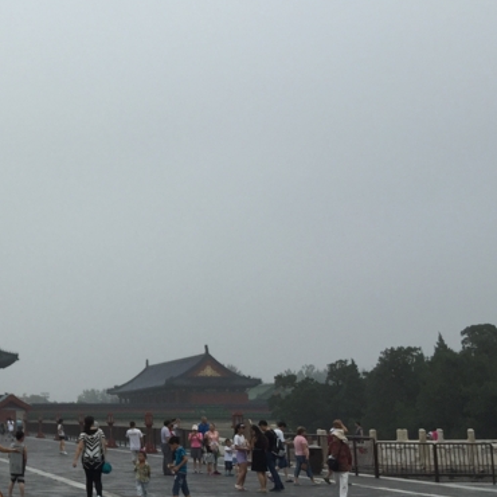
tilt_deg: +10.2
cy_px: 222
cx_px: -121
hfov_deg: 22.2
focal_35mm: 71
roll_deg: -0.7
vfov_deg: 24.3
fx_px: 1153
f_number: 2.2
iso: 32
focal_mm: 4.15
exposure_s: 1/706
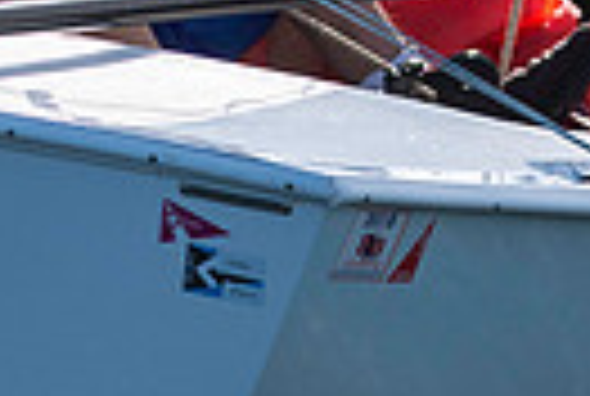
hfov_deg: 1.0
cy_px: -452
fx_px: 32688
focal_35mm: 1990
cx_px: -86
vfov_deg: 0.7
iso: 200
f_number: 5
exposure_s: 1/3200
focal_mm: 300
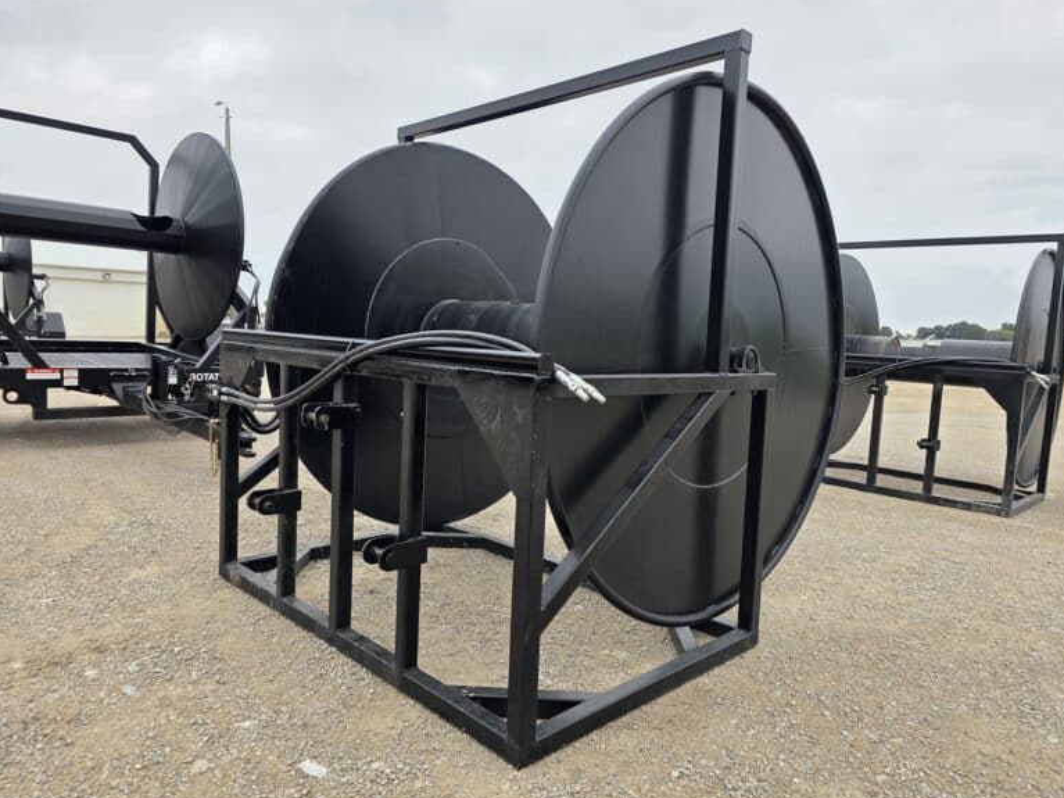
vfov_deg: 56.8
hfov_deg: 71.6
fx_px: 738
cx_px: 552
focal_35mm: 24
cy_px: 401
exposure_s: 1/180
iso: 40
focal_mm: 6.3
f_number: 1.7
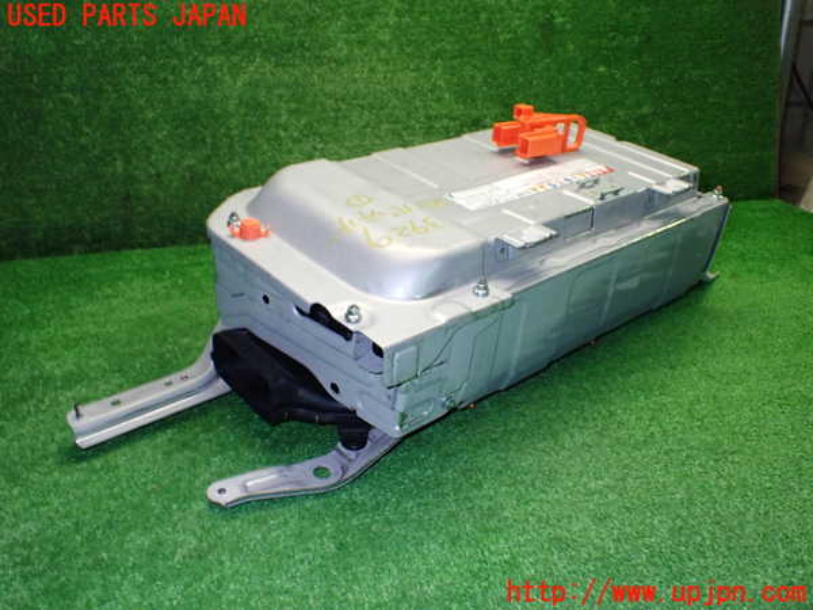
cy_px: 305
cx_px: 406
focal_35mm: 30
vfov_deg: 46.8
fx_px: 705
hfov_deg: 60.0
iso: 800
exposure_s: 1/30
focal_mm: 5.4
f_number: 6.3
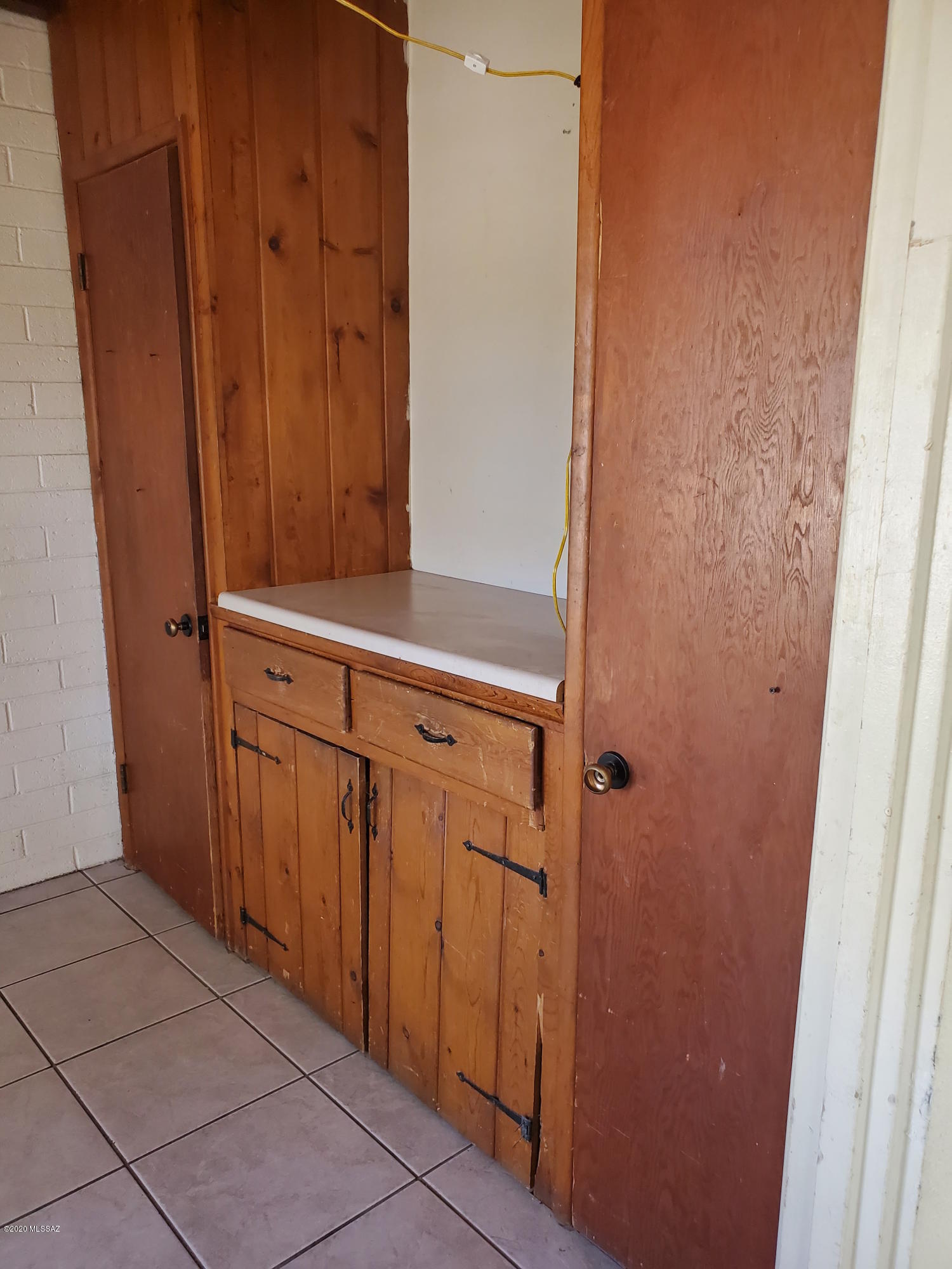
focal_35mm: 26
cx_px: 476
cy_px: 634
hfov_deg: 53.1
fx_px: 953
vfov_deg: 67.3
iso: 320
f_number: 2.4
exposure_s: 1/120
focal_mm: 4.3
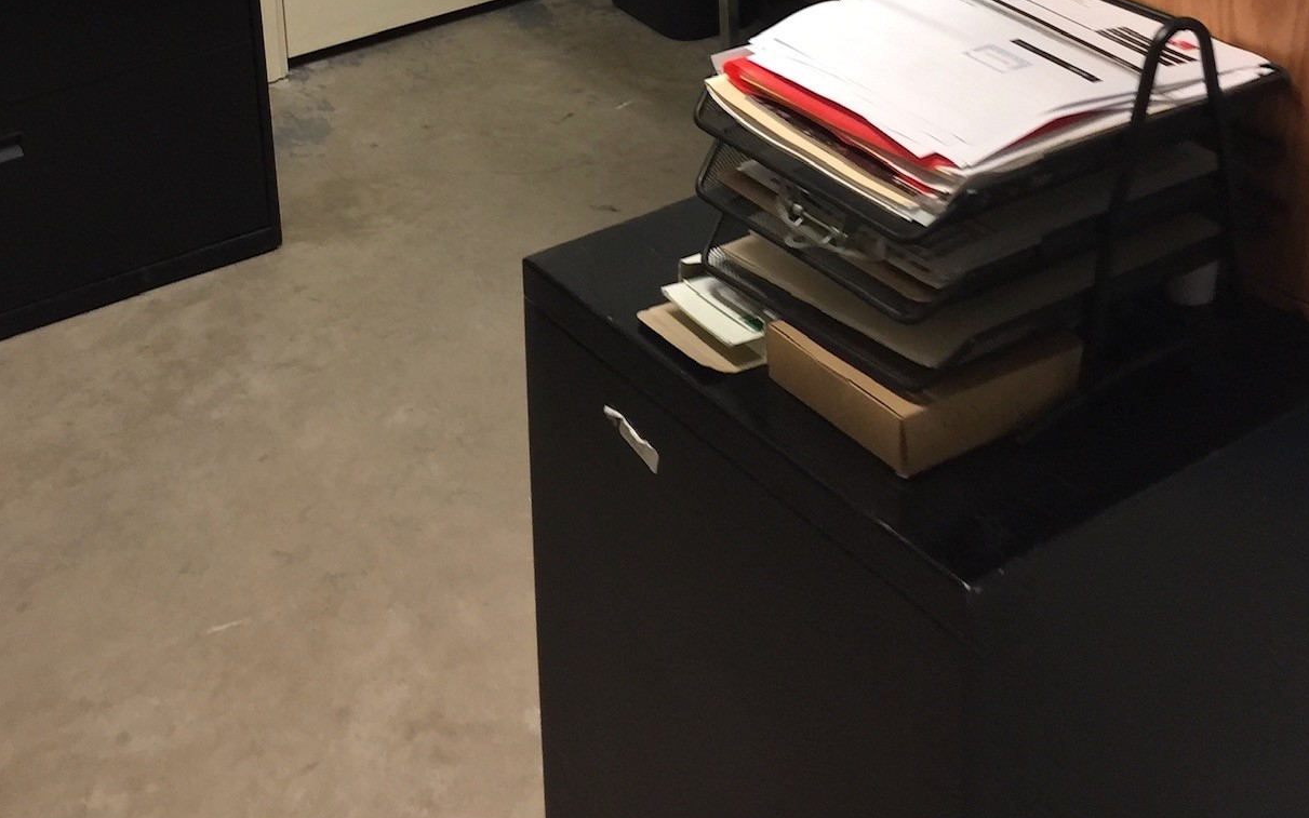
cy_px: -244
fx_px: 1855
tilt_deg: -12.5
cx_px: 534
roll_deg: +5.5
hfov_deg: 38.7
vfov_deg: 22.3
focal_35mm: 52
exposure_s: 1/17
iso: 40
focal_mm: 4.15
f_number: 2.2
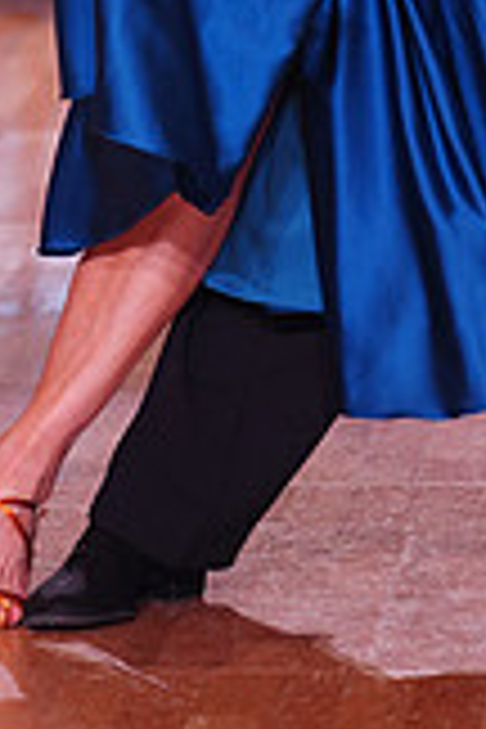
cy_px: -482
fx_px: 8565
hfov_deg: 3.2
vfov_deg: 4.8
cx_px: 430
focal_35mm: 423
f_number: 2.8
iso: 640
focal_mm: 118
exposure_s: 1/250
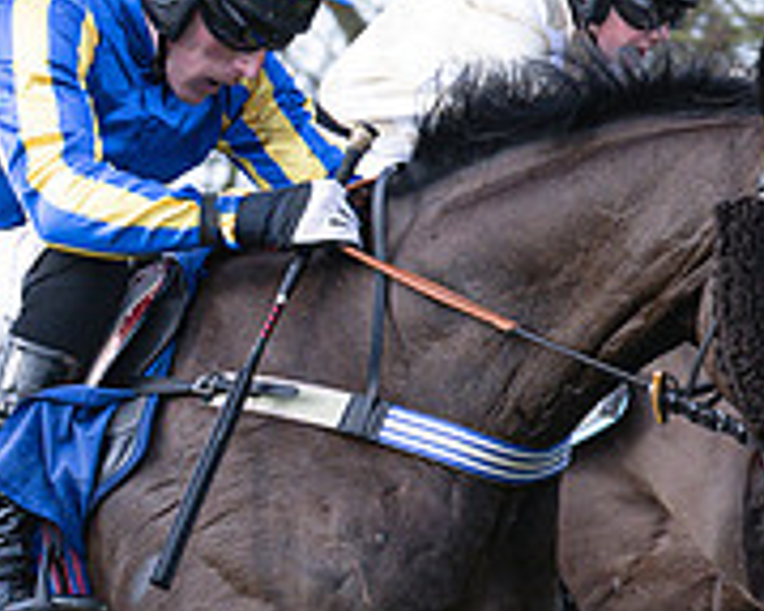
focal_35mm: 373
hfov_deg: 5.2
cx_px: 491
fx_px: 8429
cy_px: 461
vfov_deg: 4.1
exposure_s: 1/1000
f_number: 4
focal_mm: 70
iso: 400
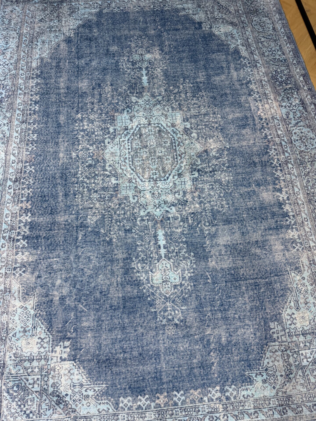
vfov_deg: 71.6
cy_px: 210
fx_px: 292
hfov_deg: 56.8
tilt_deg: -66.4
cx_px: 158
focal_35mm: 24
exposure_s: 1/50
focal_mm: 6.76
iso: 320
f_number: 1.78
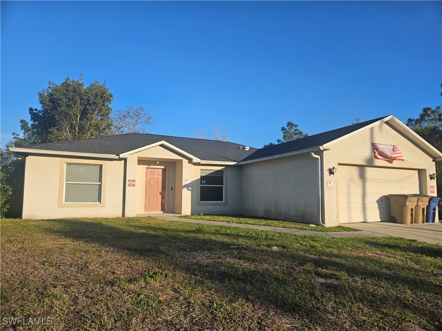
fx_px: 294
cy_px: 166
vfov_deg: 58.9
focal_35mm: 23
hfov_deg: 73.9
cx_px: 221
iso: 25
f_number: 1.8
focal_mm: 5.4
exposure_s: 1/1529
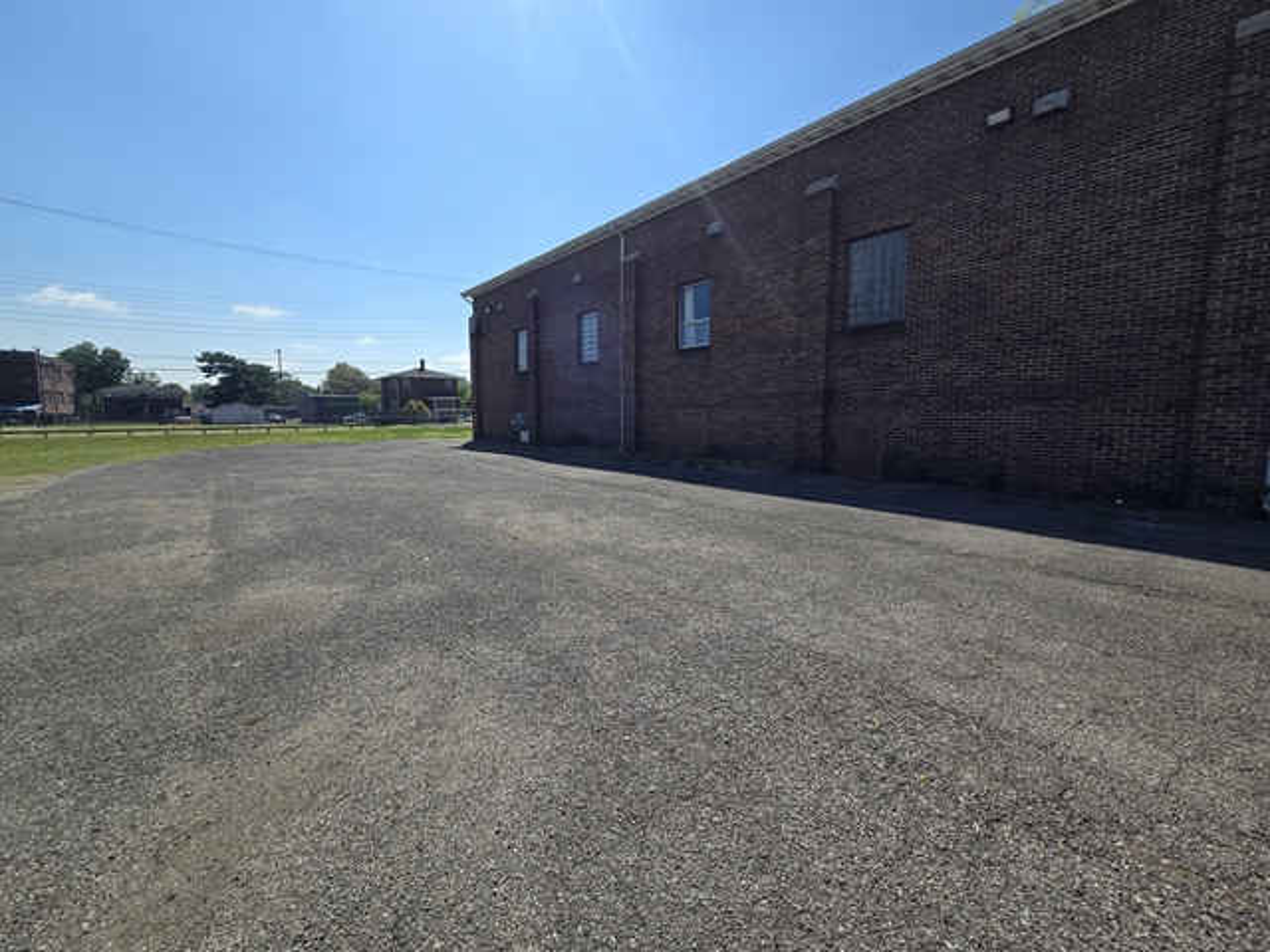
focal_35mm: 13
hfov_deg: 106.2
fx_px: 477
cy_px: 476
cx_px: 635
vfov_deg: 89.9
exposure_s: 1/2565
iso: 50
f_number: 2.2
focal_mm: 2.2
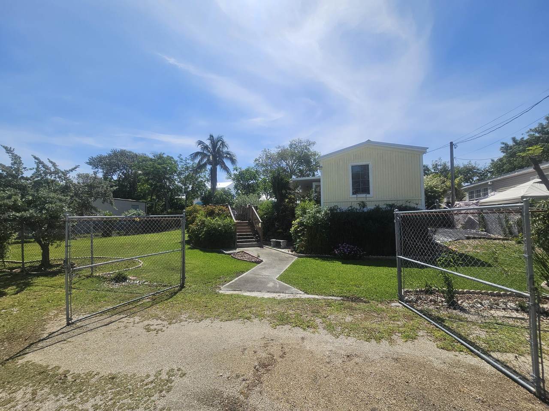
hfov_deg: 106.2
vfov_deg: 89.9
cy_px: 206
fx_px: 206
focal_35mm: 13
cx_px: 274
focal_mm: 2.2
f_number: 2.2
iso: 50
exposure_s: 1/4021
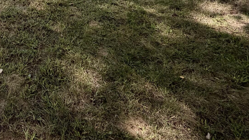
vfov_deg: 20.8
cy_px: -104
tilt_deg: -6.4
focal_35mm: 42
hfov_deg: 40.5
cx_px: -15
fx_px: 277
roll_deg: -0.8
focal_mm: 2.22
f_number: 2.2
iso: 50
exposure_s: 1/502
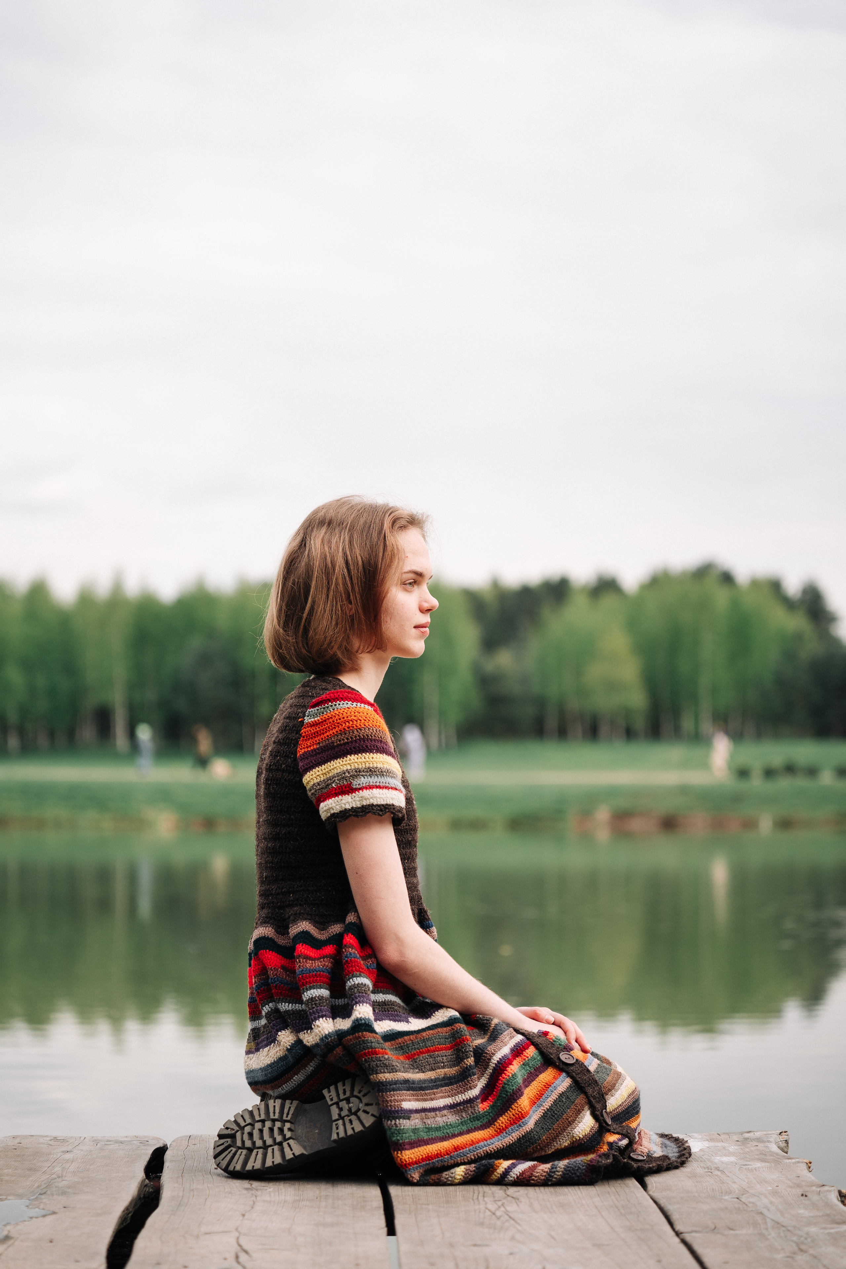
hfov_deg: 18.2
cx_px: 423
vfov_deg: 27.0
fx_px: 2644
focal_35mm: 75
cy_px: 634
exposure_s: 1/800
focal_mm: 75
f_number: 3.5
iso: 100
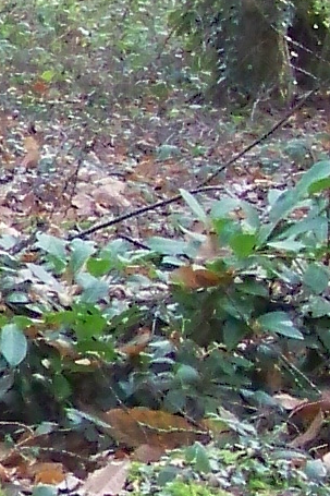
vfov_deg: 7.7
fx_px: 3674
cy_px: 413
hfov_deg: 4.9
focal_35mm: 267
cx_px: -724
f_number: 2.8
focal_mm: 6.3
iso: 320
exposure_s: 1/60
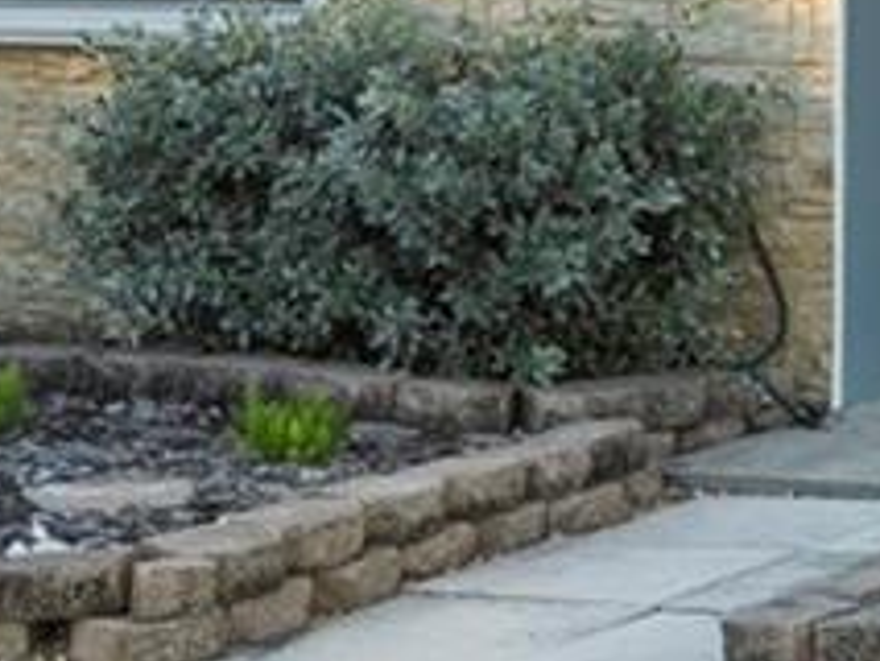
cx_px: 1851
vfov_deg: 8.5
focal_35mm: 173
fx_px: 4400
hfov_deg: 10.4
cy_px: -240
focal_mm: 24
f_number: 9
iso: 250
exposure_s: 1/30
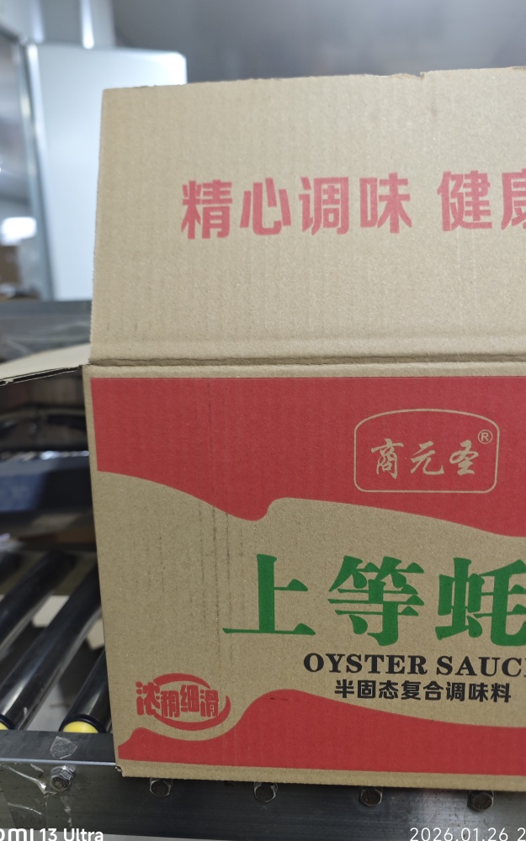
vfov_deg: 70.4
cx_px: 260
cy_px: 422
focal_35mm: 26
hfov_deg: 47.6
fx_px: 596
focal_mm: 8.7
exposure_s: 1/25
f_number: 1.9
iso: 640
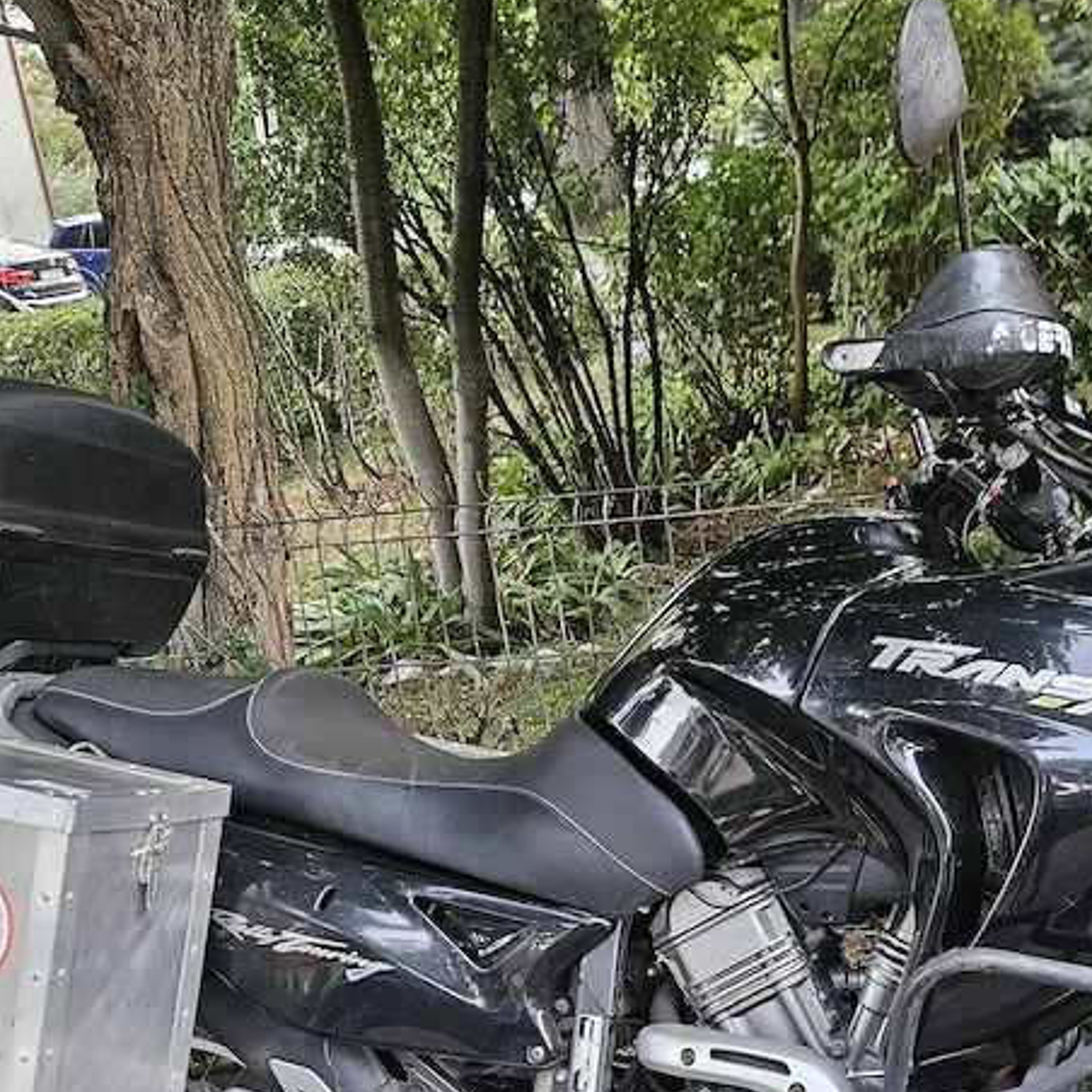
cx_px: 739
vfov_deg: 36.9
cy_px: 773
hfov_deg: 37.1
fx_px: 1606
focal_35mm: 45
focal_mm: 5.4
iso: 500
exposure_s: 1/100
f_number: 1.8
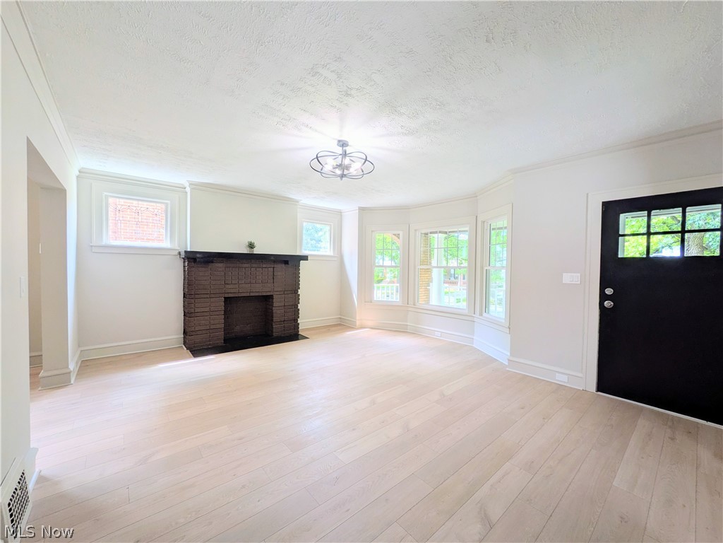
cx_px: 362
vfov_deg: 85.7
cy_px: 272
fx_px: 292
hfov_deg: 102.1
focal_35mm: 14
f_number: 2.2
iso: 60
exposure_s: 1/120
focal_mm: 1.85
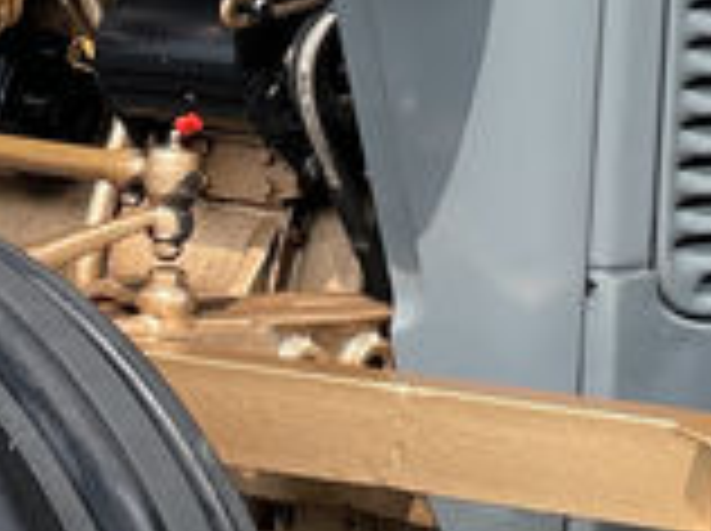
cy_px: -117
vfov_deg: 8.7
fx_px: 3466
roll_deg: +2.2
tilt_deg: +0.2
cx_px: -45
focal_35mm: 169
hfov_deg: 11.6
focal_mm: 4.2
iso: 32
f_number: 1.6
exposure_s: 1/1276
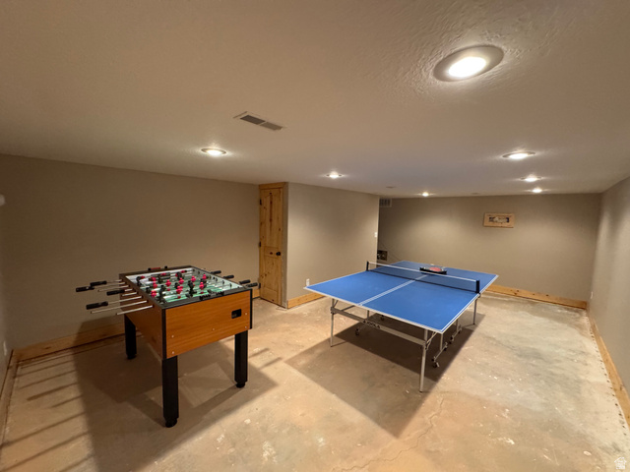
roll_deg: -2.0
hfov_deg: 102.1
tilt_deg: -4.3
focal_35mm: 14
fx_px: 255
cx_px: 315
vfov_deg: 85.7
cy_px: 236
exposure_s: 1/60
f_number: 2.2
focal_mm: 2.22
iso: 800
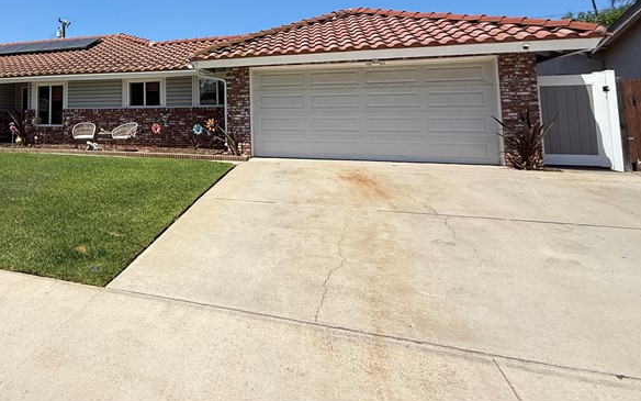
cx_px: 122
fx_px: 454
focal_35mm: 26
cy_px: 82
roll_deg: -0.3
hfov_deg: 63.8
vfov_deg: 45.3
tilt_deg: +5.7
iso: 50
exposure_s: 1/2410
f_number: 2.2
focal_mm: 2.22
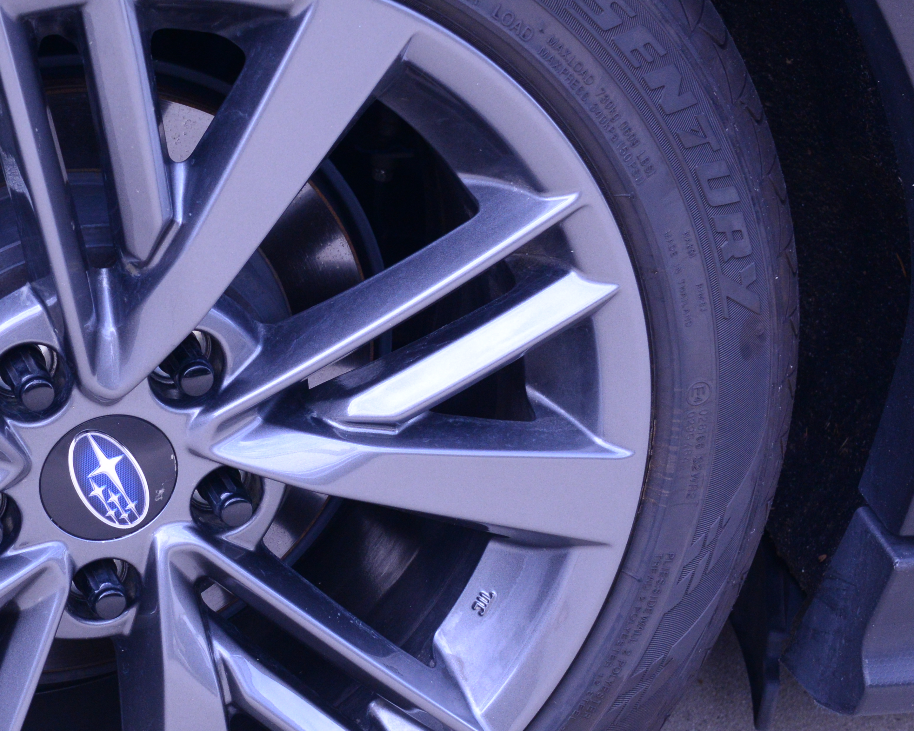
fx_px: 2597
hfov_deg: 19.7
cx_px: 177
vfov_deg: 16.0
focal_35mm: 96
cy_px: 352
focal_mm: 40
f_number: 8
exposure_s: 1/250
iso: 1400
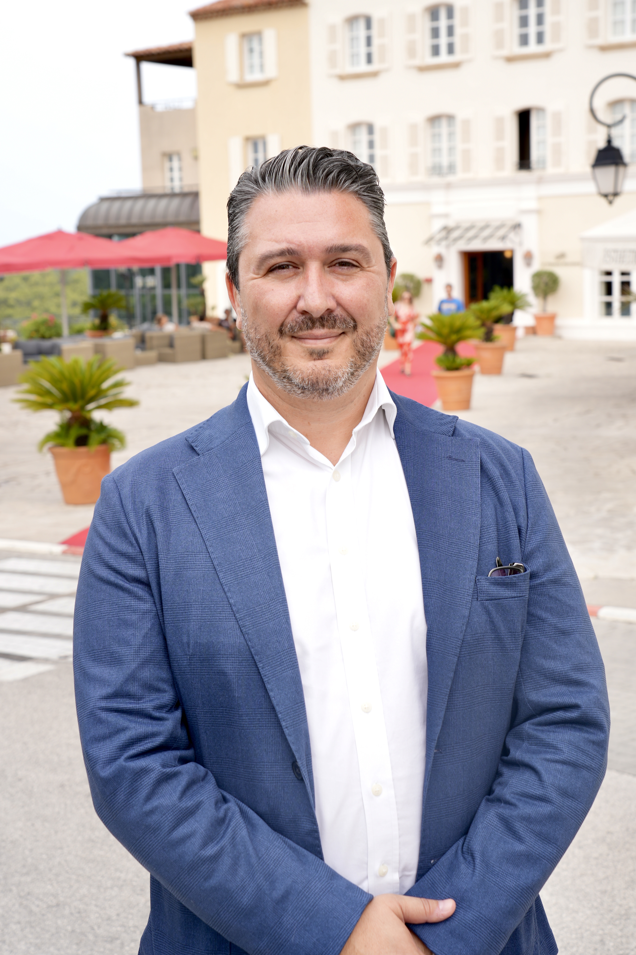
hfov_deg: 25.5
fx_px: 1404
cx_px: 318
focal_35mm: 53
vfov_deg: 37.5
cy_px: 478
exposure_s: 1/100
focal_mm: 53
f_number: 7.1
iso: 125
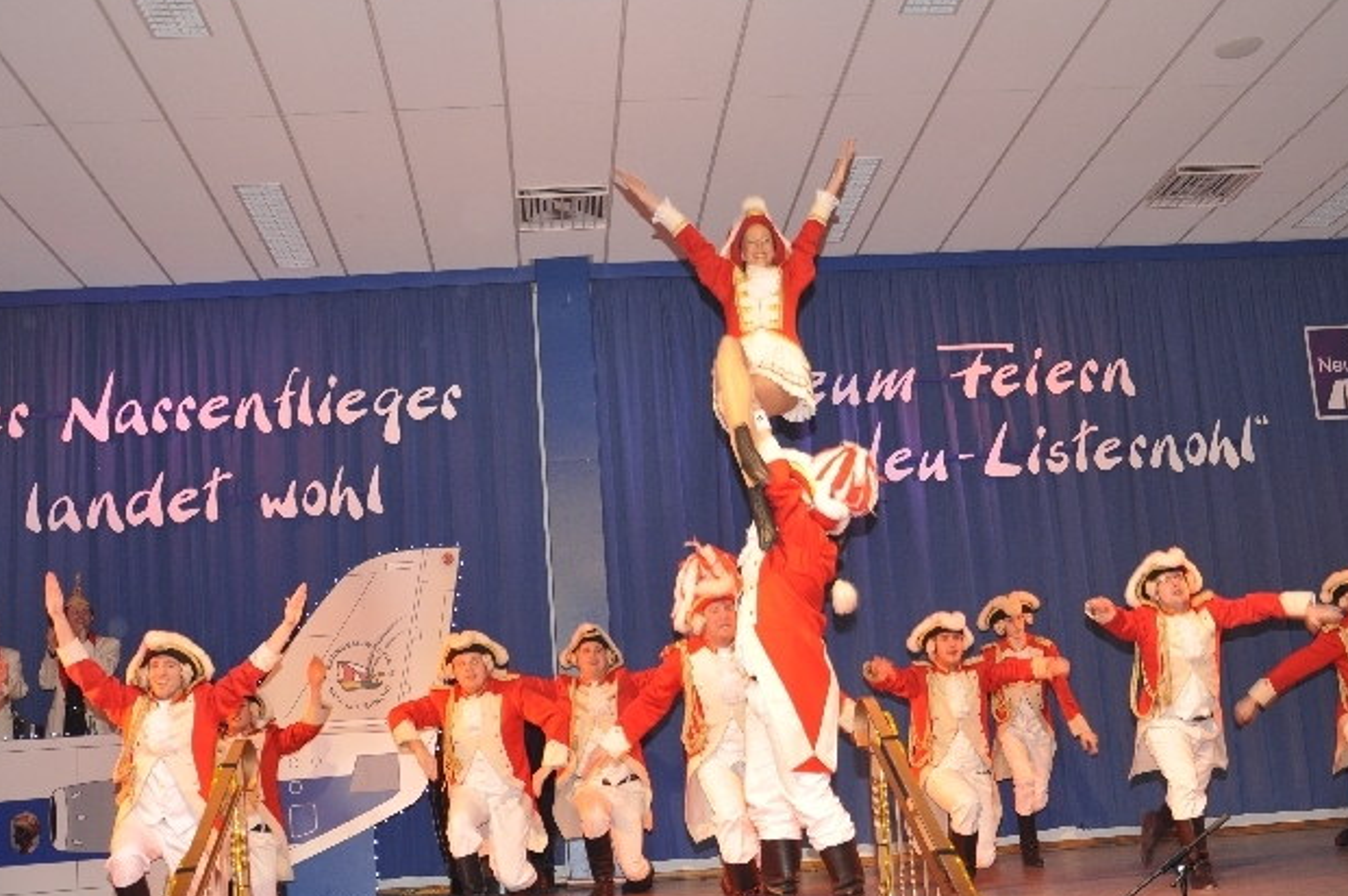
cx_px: 681
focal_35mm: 41
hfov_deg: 47.8
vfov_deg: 32.8
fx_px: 1520
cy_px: 527
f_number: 5
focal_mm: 21
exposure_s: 1/60
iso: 400
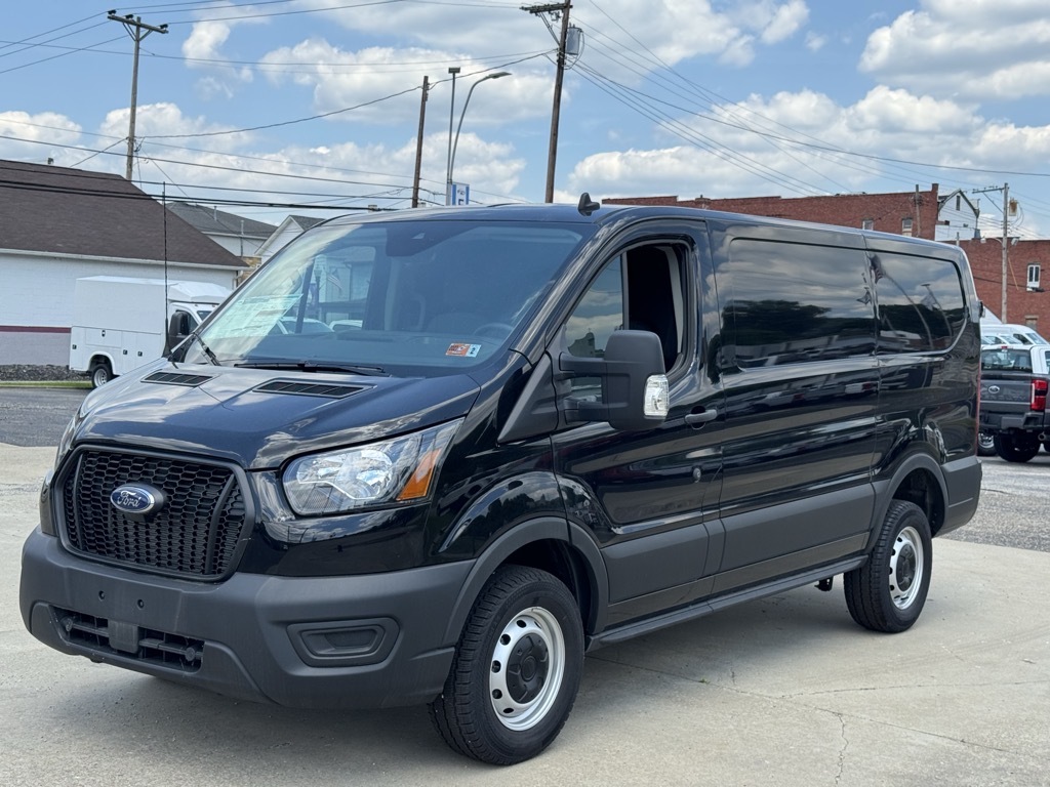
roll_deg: -1.3
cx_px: 525
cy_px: 394
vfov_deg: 30.3
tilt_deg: -0.7
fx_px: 1456
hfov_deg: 39.7
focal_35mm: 48
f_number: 1.78
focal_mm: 6.76
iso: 64
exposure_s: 1/2252
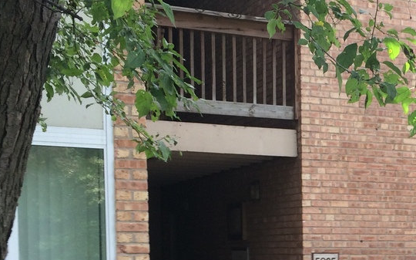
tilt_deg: -1.5
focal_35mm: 82
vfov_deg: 15.5
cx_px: 434
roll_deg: +0.8
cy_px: 281
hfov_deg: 23.9
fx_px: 929
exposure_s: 1/120
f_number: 2.2
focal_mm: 4.15
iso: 50
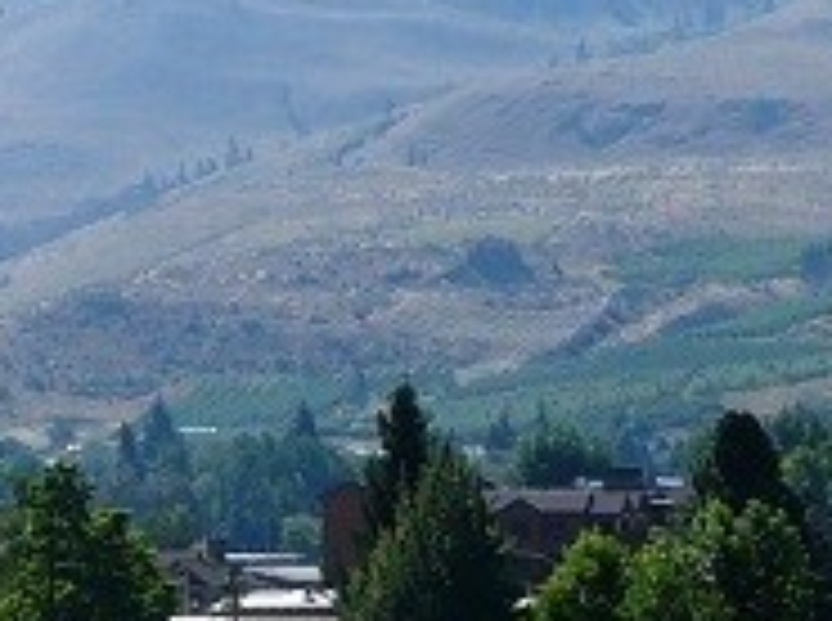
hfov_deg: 10.5
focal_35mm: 183
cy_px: 562
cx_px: -405
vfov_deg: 8.1
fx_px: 4390
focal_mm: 5.5
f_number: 5.6
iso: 100
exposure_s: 1/400
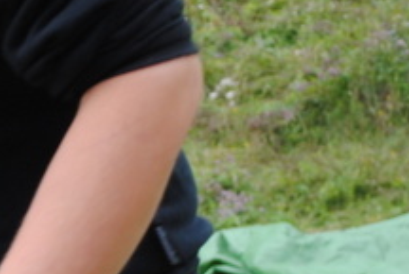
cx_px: -216
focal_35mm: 267
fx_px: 3040
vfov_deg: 5.2
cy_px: 153
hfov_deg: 7.6
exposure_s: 1/60
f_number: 5.3
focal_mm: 48
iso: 200
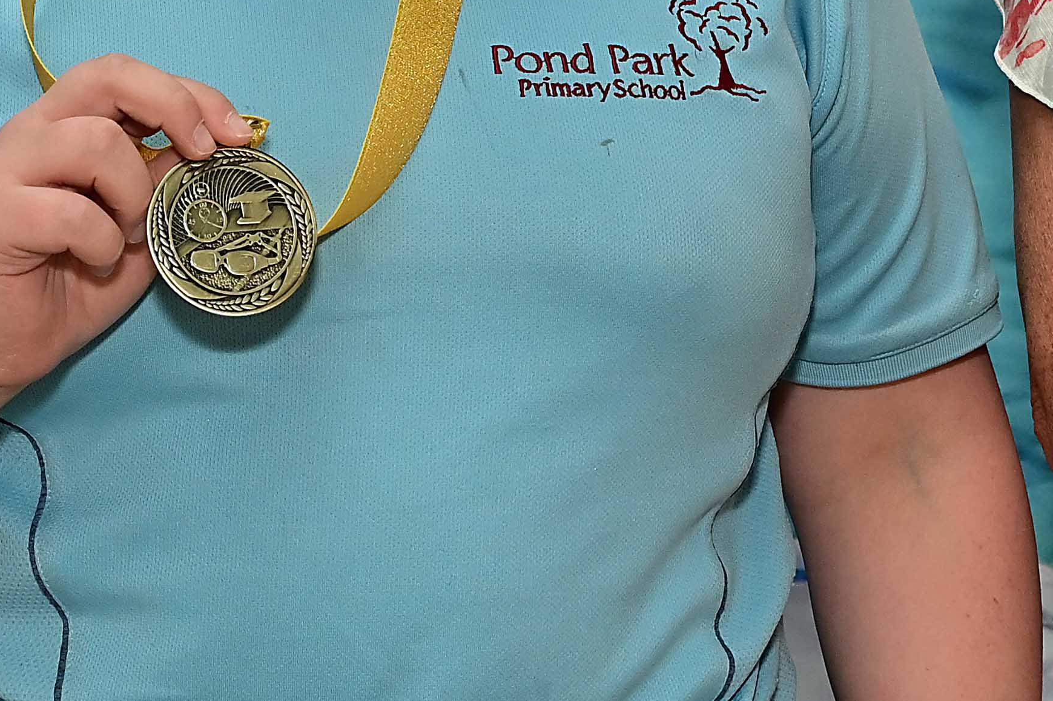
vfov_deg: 8.5
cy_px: -165
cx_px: 975
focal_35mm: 160
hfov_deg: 12.7
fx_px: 4677
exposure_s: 1/160
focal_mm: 46
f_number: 8
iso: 1000
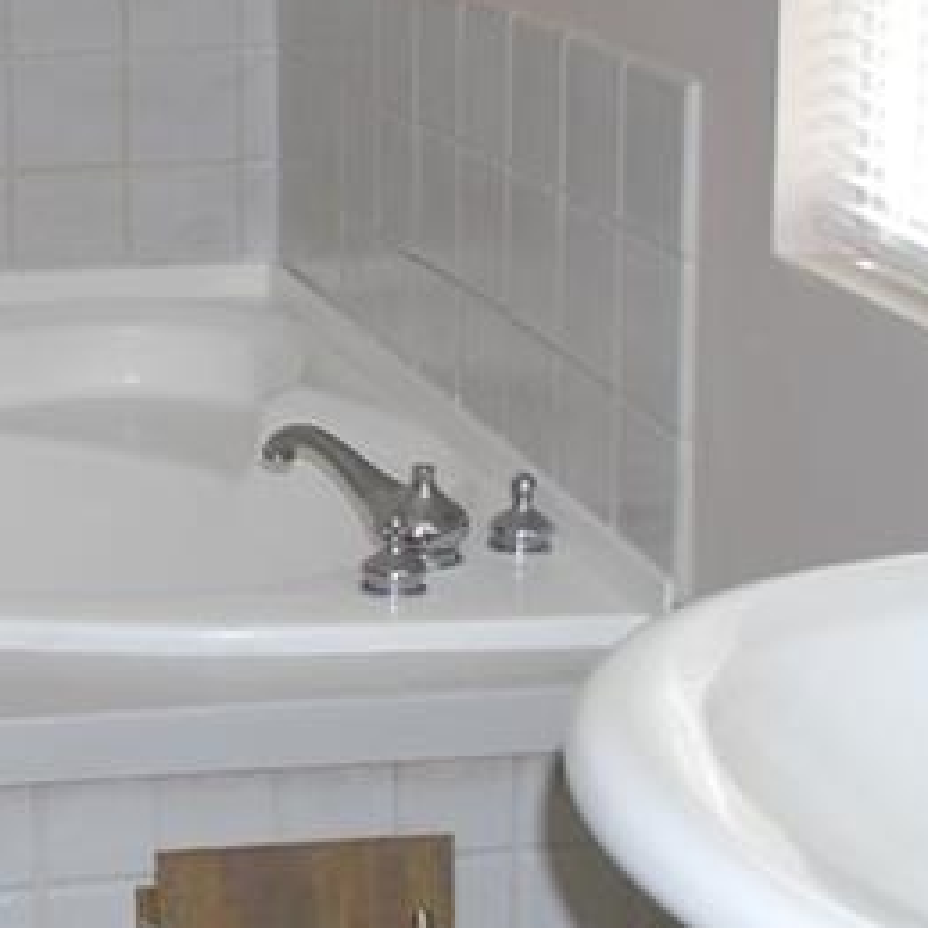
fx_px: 2760
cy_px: 267
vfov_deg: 19.0
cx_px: -290
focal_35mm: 91
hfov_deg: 17.8
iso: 200
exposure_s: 1/60
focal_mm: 18
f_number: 3.5
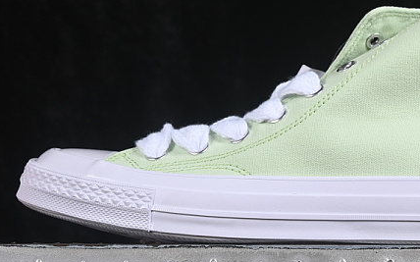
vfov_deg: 9.1
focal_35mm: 143
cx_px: 273
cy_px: 80
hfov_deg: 14.6
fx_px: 1636
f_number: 8
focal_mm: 50
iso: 160
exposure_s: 1/80
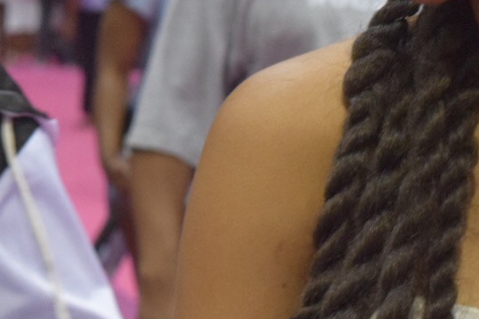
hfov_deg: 7.9
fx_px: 3452
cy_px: -51
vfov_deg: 5.3
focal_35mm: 260
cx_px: 488
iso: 2800
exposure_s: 1/60
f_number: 5.6
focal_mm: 55
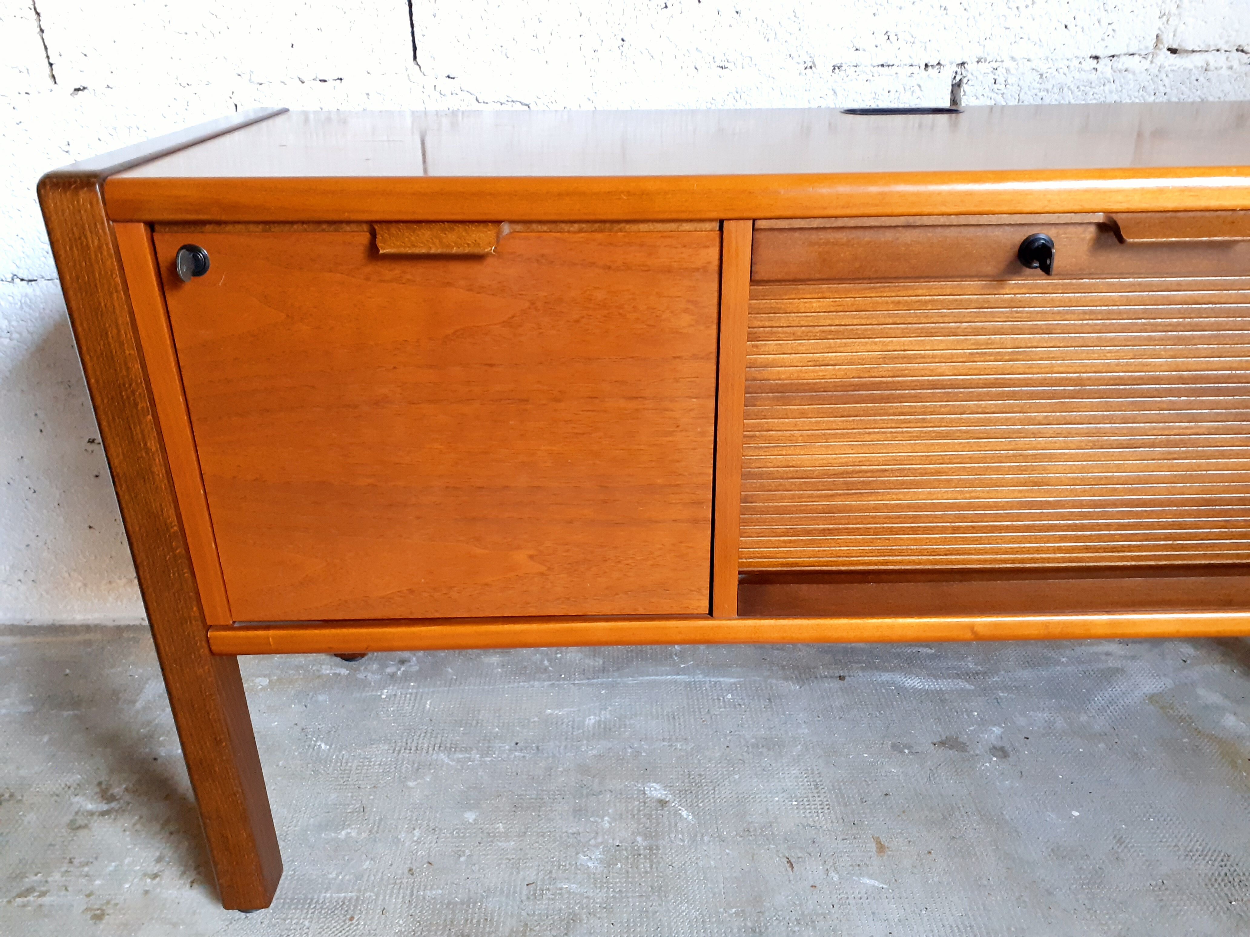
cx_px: 625
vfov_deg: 51.4
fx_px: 975
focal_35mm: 27
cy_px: 468
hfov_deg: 65.3
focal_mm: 3.6
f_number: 1.9
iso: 200
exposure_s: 1/25
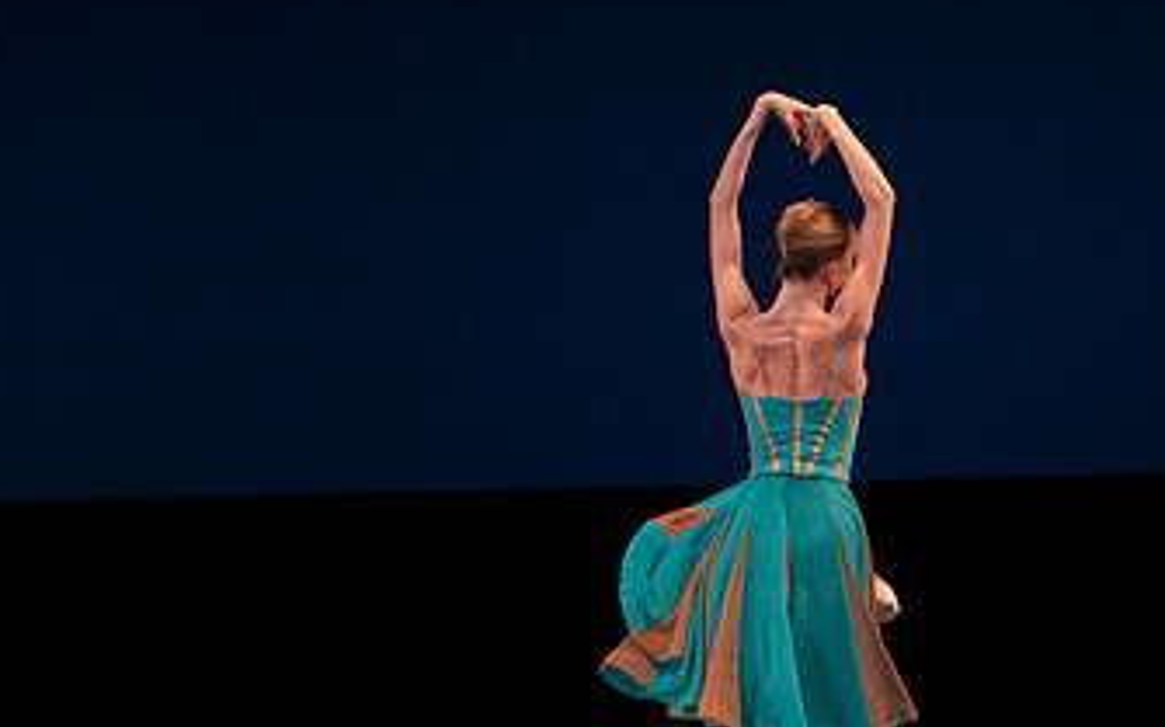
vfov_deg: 2.6
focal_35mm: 509
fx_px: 16153
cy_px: 513
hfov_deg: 4.1
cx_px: 765
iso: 8000
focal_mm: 288
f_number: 7.1
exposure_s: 1/400
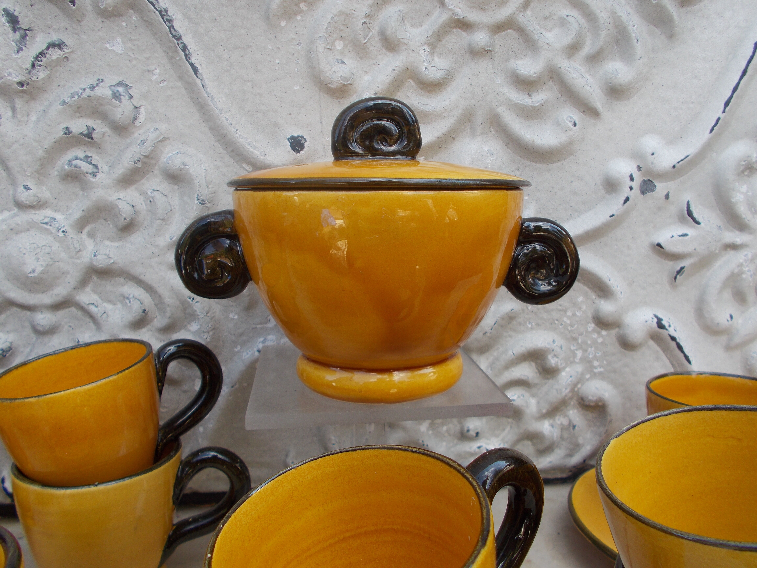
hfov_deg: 60.0
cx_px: 378
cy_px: 284
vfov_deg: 46.8
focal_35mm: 30
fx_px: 656
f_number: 3.4
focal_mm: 5.3
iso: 80
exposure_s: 1/160
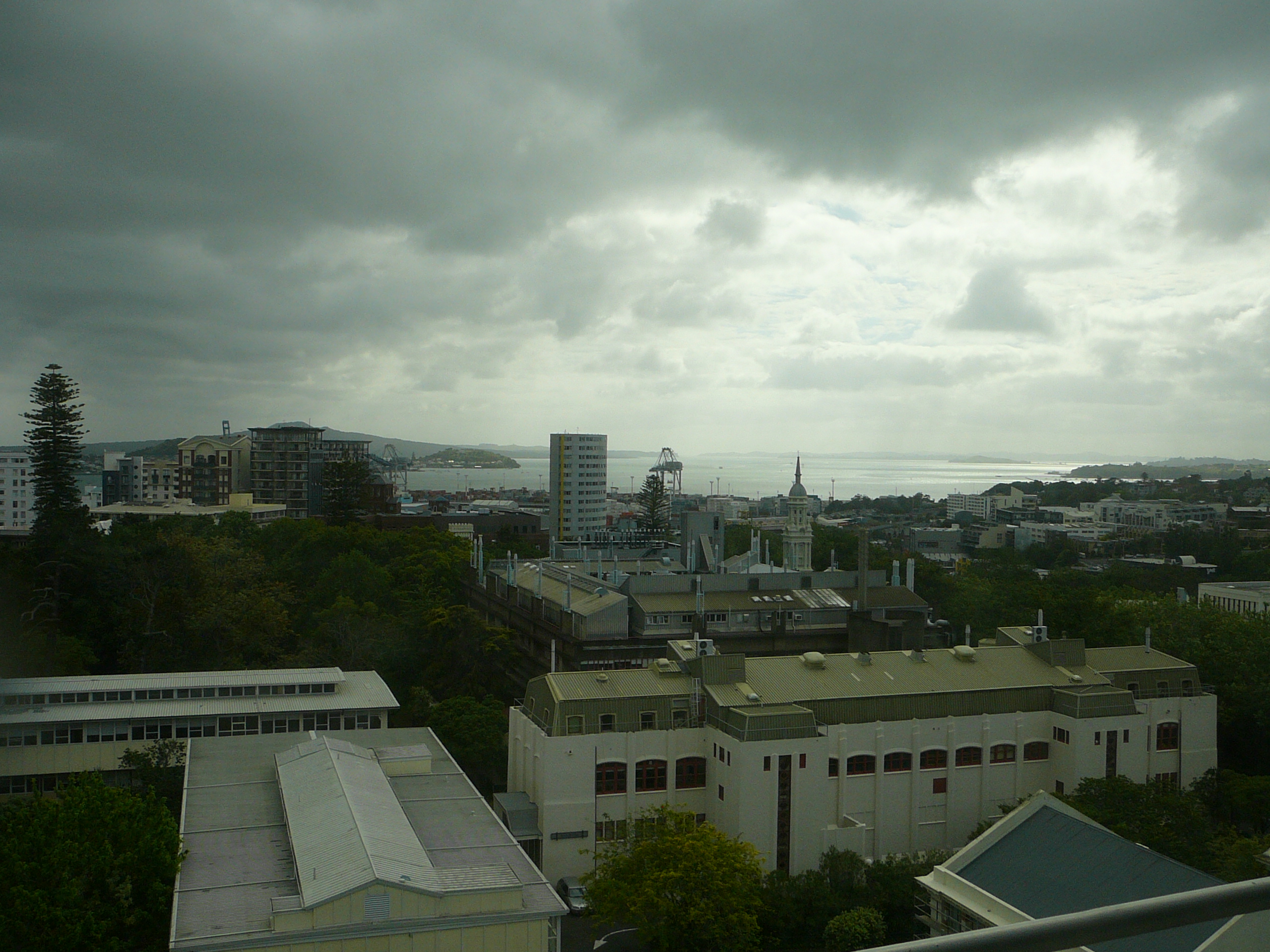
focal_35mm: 35
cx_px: 635
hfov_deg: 52.6
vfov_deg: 40.7
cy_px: 476
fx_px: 1284
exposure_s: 1/500
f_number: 5
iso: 80
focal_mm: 5.2
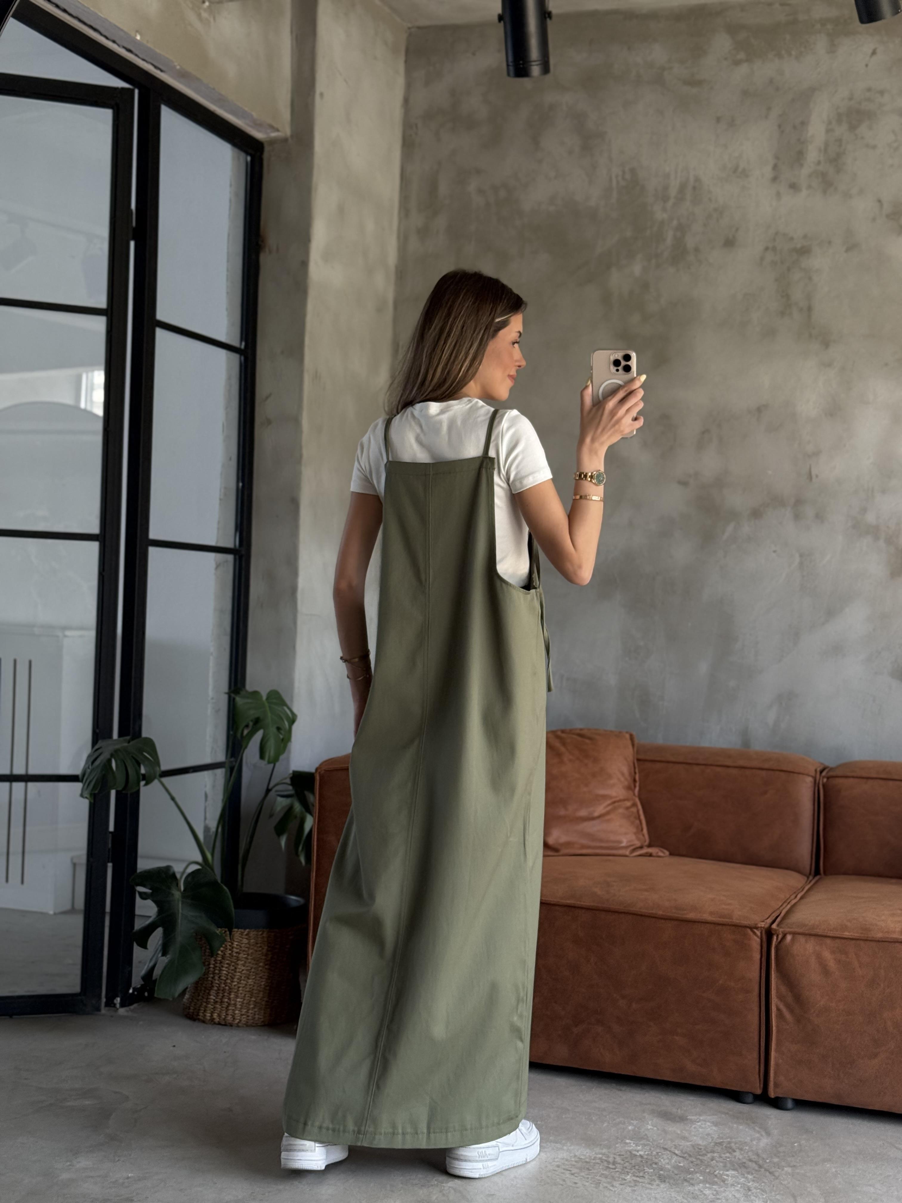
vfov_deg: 39.7
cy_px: 602
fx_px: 1668
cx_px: 451
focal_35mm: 48
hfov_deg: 30.3
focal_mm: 6.76
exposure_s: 1/92
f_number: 1.78
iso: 200
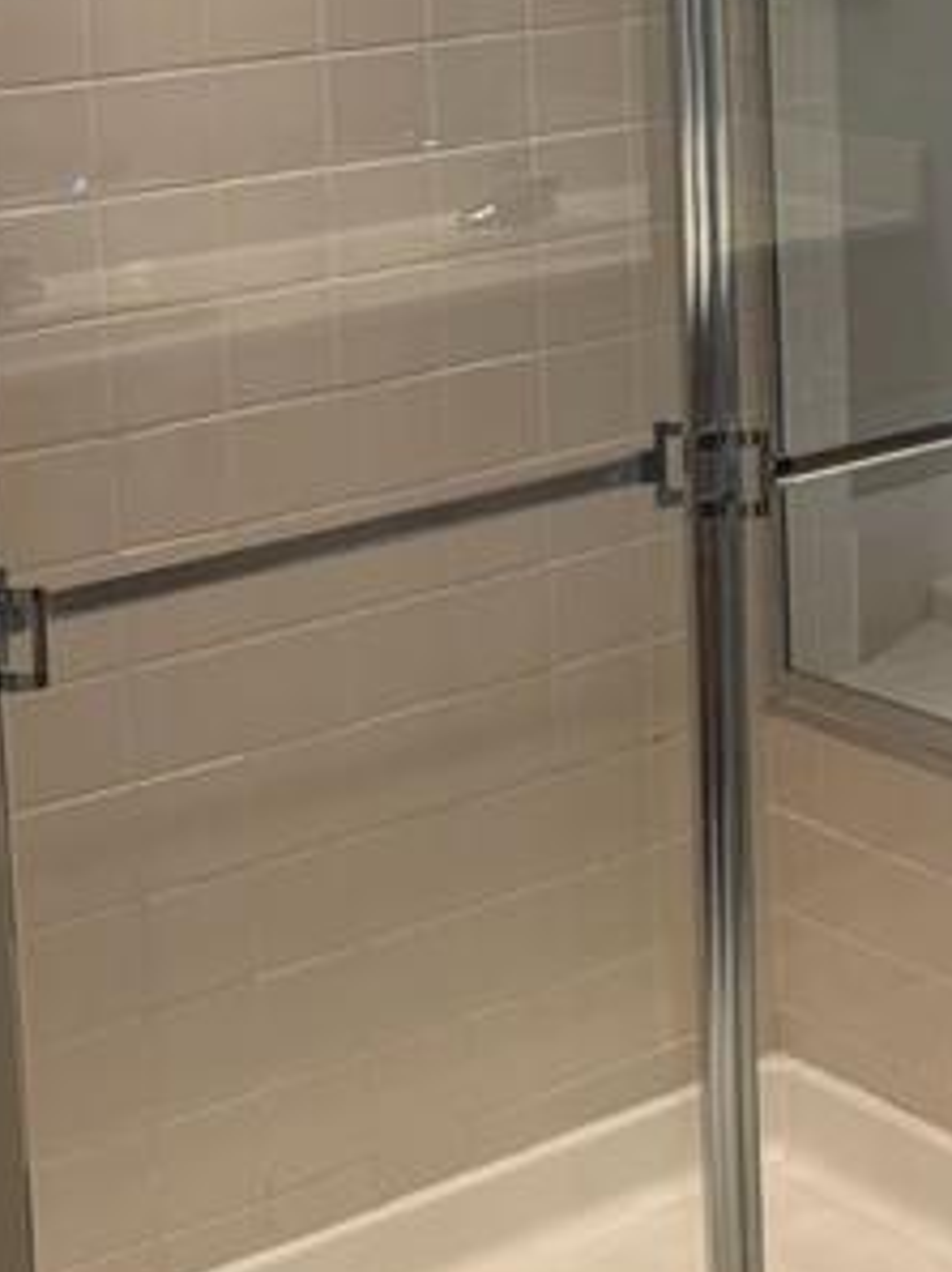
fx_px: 3195
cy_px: -51
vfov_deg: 21.6
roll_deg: +0.4
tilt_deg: -3.6
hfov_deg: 15.6
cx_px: 1426
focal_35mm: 87
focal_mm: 6.76
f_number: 1.78
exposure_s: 1/120
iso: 125
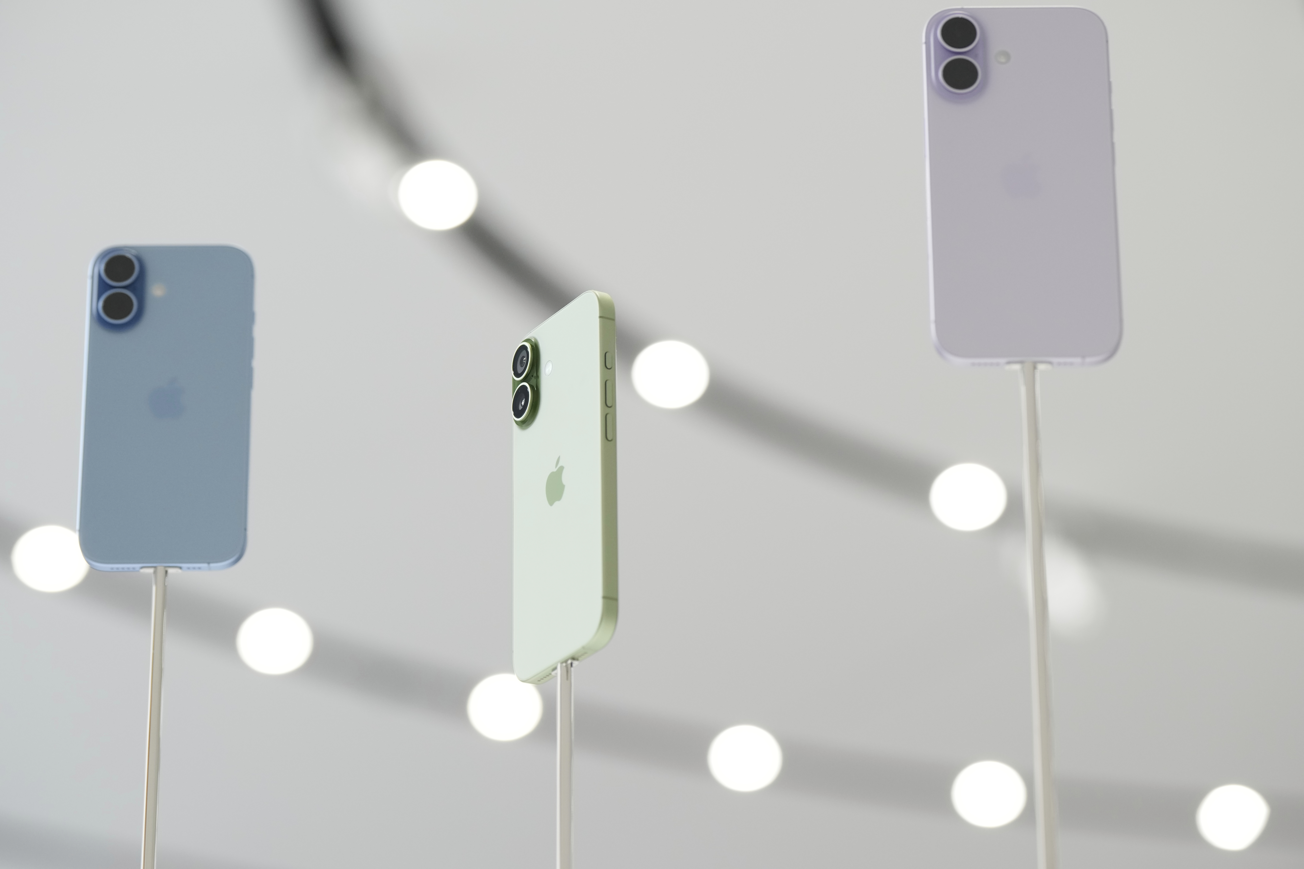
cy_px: 434
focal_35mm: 109
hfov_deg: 18.8
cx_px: 652
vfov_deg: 12.6
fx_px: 3948
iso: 1000
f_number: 4
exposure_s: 1/200
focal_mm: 109
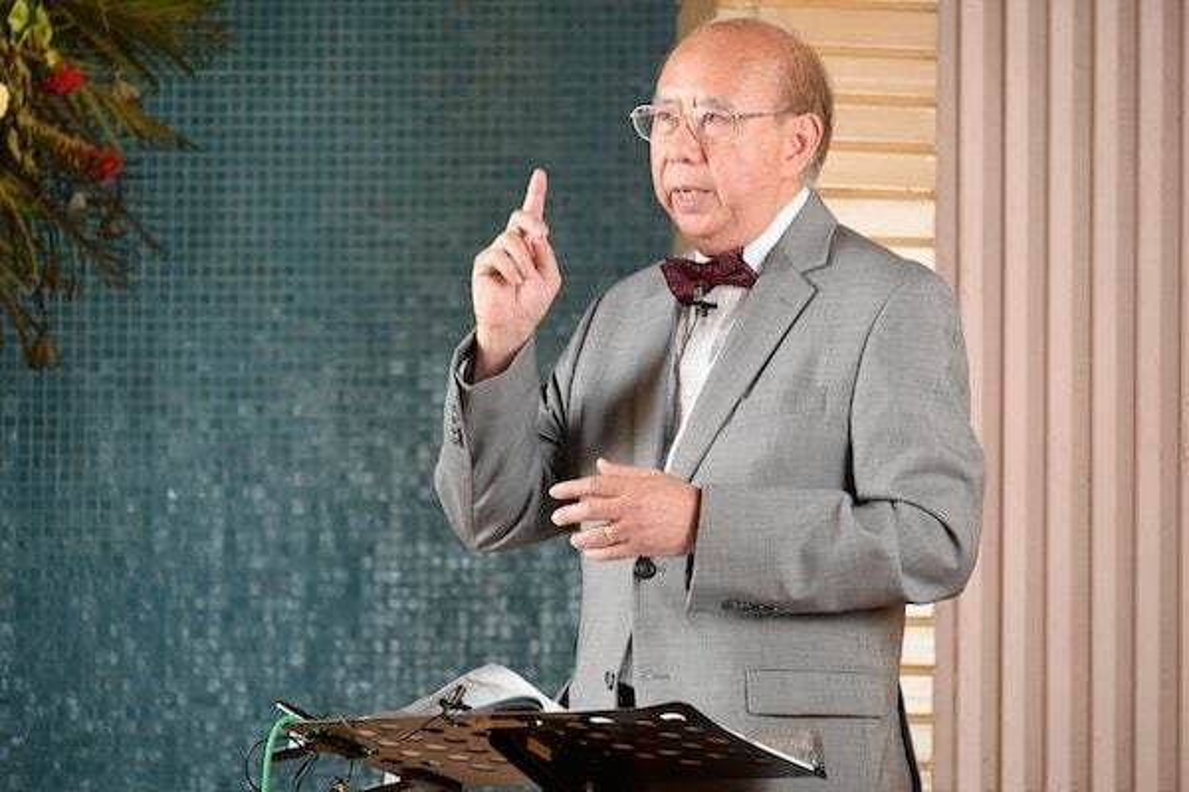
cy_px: 396
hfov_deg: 9.5
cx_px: 594
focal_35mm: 218
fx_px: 7183
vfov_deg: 6.3
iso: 1000
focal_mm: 145
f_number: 5.3
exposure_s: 1/60
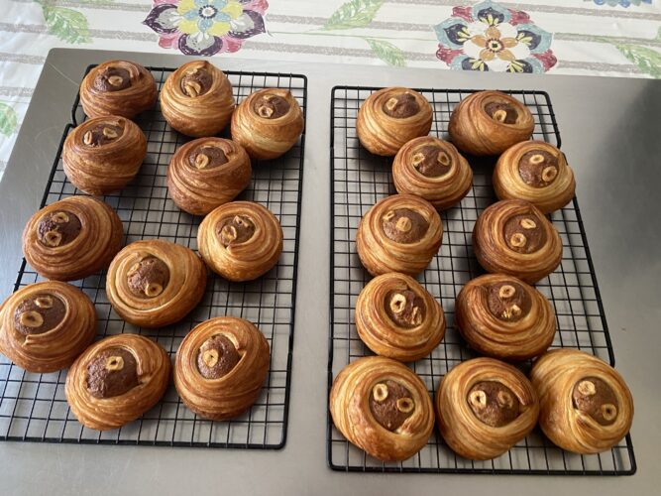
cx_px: 330
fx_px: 496
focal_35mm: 26
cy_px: 248
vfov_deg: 53.0
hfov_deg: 67.3
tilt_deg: -65.2
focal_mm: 4.25
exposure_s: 1/60
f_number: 1.8
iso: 250
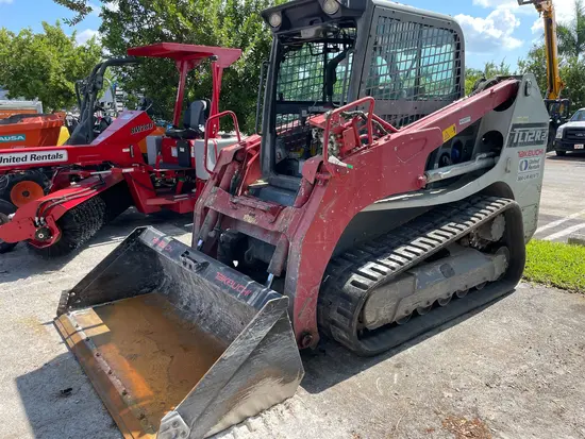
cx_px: 292
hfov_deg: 67.3
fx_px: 440
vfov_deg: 53.1
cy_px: 220
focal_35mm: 26
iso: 32
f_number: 1.6
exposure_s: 1/1006
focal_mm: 4.2
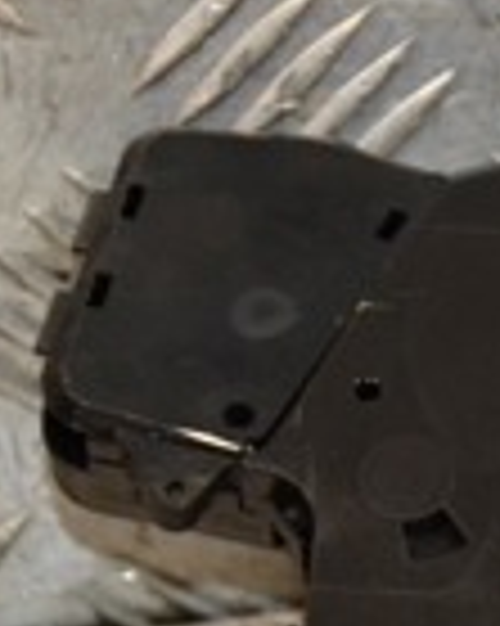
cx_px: 851
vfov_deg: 5.2
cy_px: 473
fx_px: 6944
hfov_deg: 4.1
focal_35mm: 375
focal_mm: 58
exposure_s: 1/160
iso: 800
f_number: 5
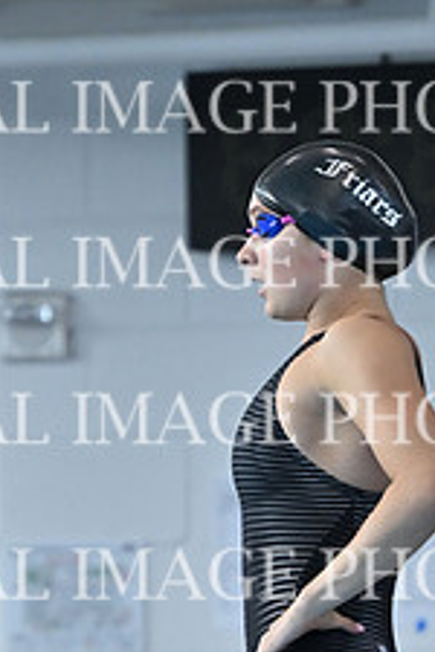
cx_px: 300
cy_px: 652
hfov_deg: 2.6
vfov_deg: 4.0
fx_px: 9442
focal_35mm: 521
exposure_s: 1/1600
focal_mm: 135
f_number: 2.8
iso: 1250
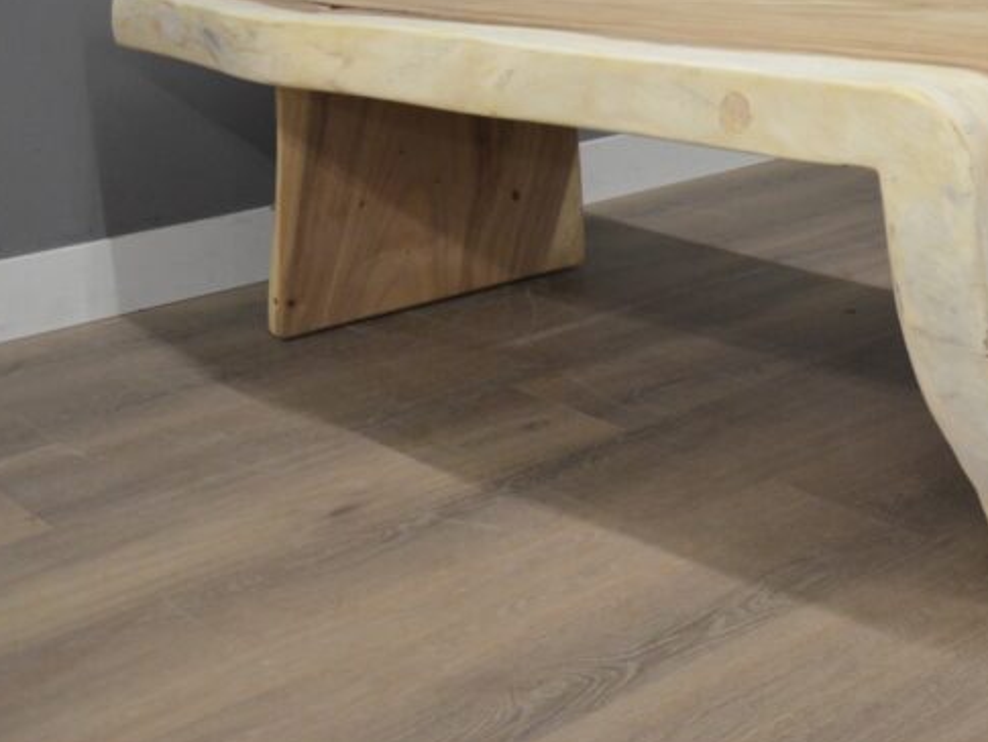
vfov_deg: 25.5
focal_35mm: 57
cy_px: 234
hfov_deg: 33.3
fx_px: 1627
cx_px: 693
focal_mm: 24
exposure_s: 1/30
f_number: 3.8
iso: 2200
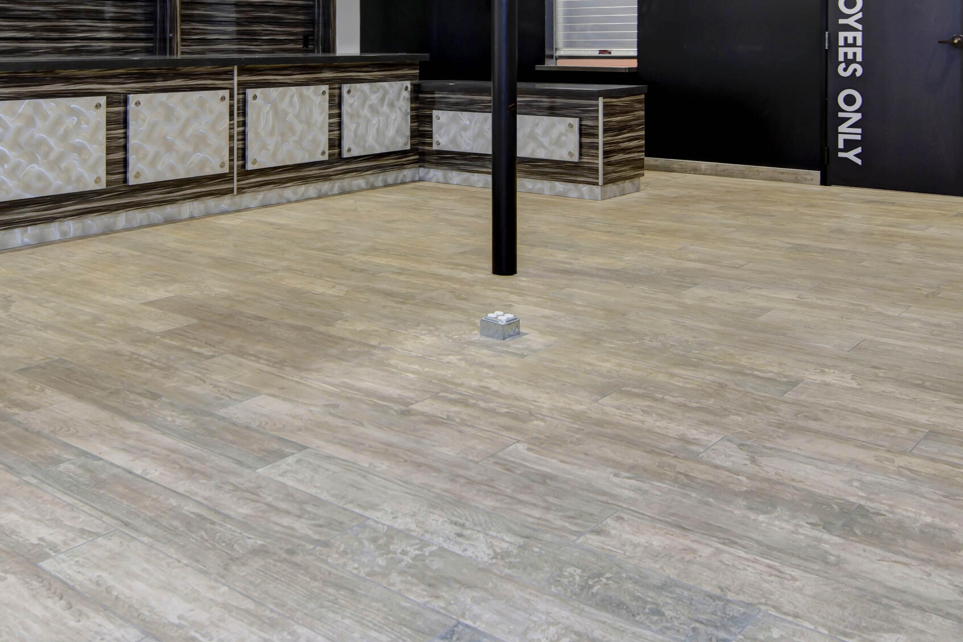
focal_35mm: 39
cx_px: 394
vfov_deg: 32.9
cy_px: 100
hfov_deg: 49.3
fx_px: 1043
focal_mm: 22
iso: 400
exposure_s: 1/4
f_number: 6.7
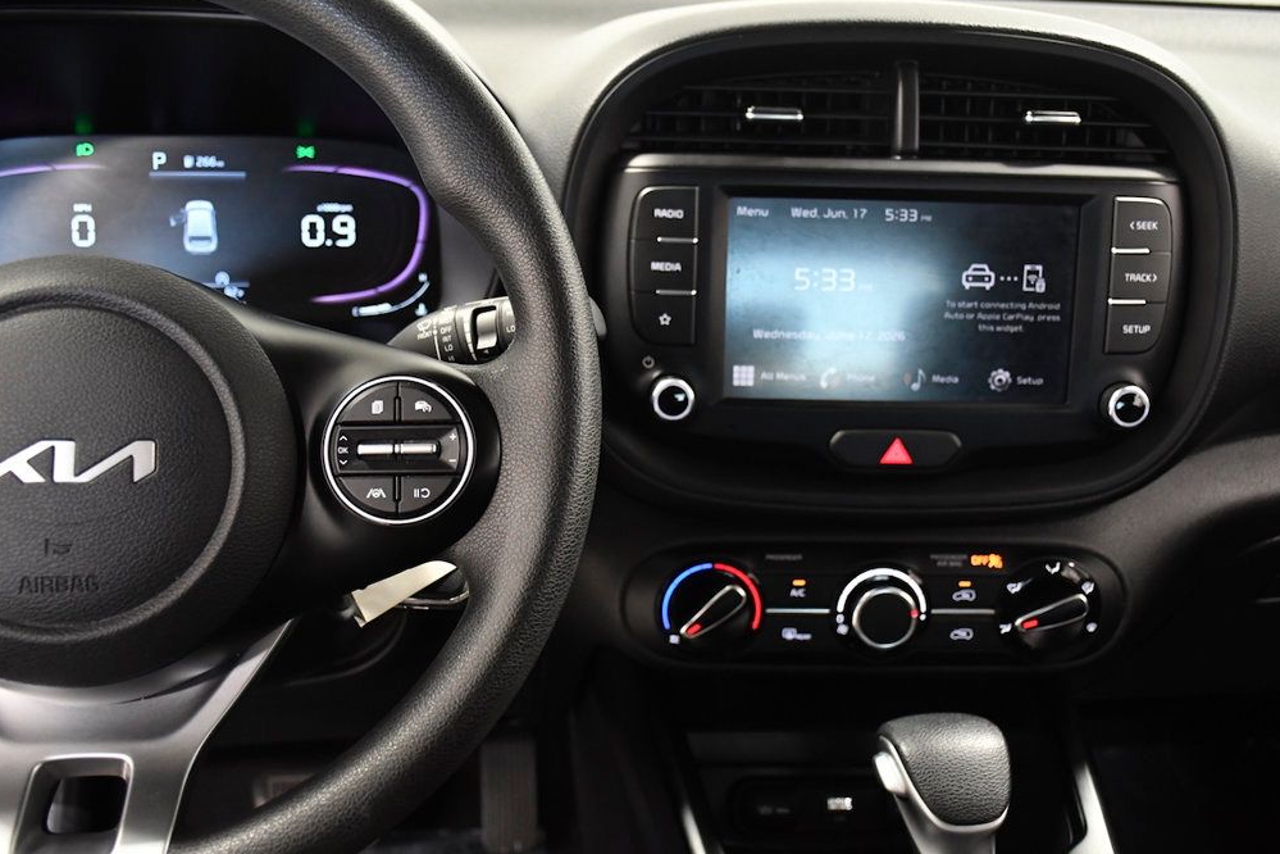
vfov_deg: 33.4
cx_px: 651
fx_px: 1422
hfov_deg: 48.5
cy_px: 430
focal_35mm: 40
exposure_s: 1/100
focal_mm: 26
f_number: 3.8
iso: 2500
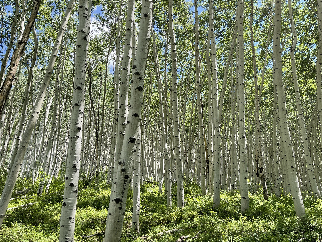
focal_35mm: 26
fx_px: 242
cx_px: 161
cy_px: 121
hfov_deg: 67.3
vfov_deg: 53.1
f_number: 1.6
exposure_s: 1/755
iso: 32
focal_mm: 5.1
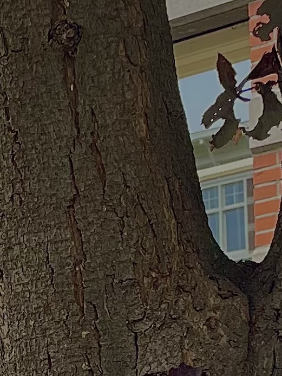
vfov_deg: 12.6
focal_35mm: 151
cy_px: 507
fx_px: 1639
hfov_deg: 9.4
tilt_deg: +4.3
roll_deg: +0.2
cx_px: -217
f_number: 1.6
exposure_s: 1/121
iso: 40
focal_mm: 4.2
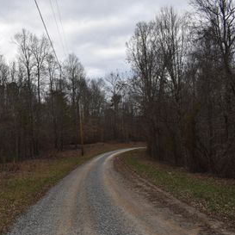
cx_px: 44
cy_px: 129
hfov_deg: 38.4
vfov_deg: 40.0
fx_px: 323
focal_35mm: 42
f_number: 5.6
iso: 100
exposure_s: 1/200
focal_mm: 18
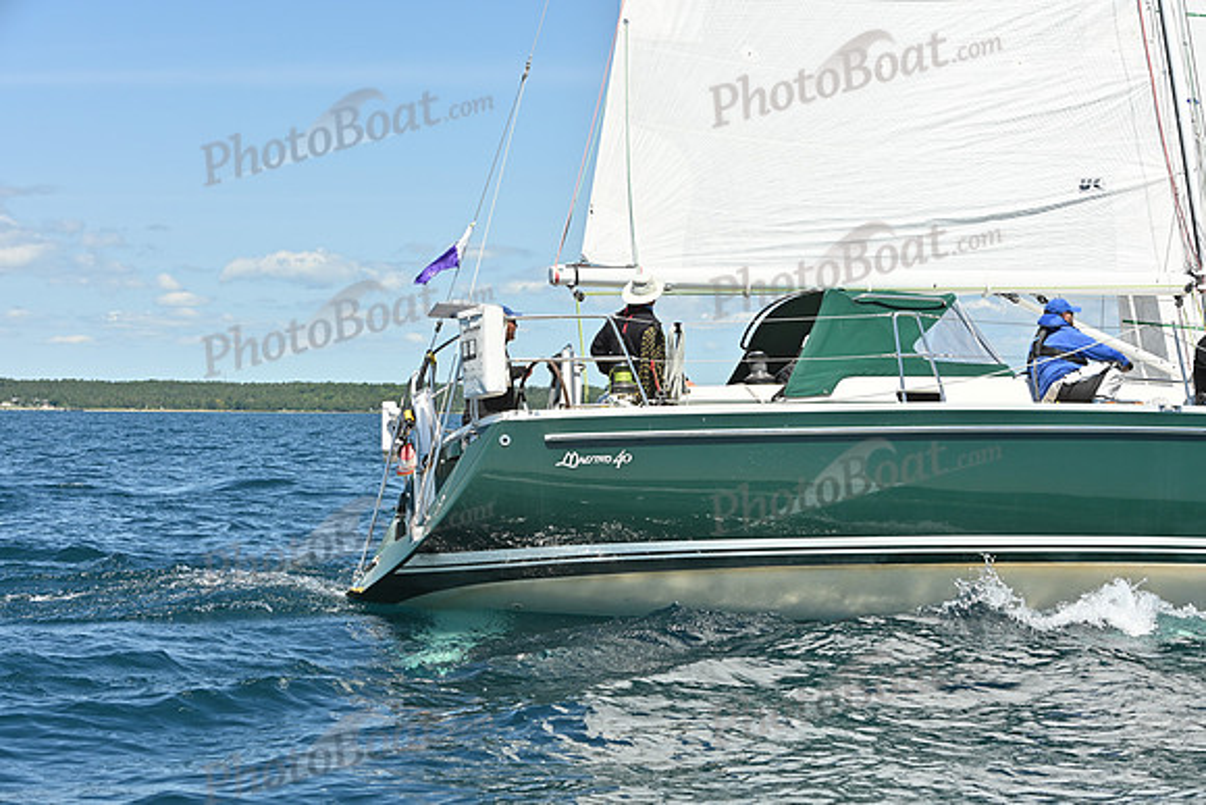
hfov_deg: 28.8
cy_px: 402
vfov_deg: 19.5
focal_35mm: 70
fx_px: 2345
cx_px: 603
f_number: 8
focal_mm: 70
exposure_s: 1/1000
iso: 320
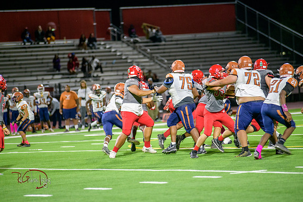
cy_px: 102
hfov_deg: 10.0
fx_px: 1726
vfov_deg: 6.7
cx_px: 153
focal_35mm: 205
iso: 1600
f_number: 2.8
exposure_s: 1/250
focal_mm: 200
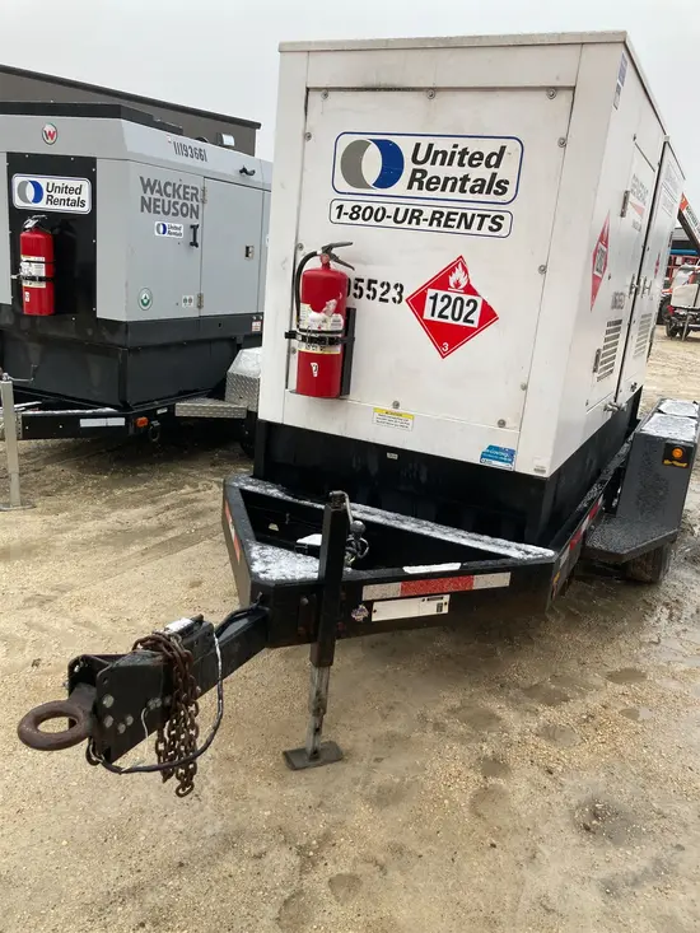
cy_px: 466
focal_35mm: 28
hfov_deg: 49.8
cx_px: 350
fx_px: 755
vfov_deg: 63.4
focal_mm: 3.99
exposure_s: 1/121
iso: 40
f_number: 1.8
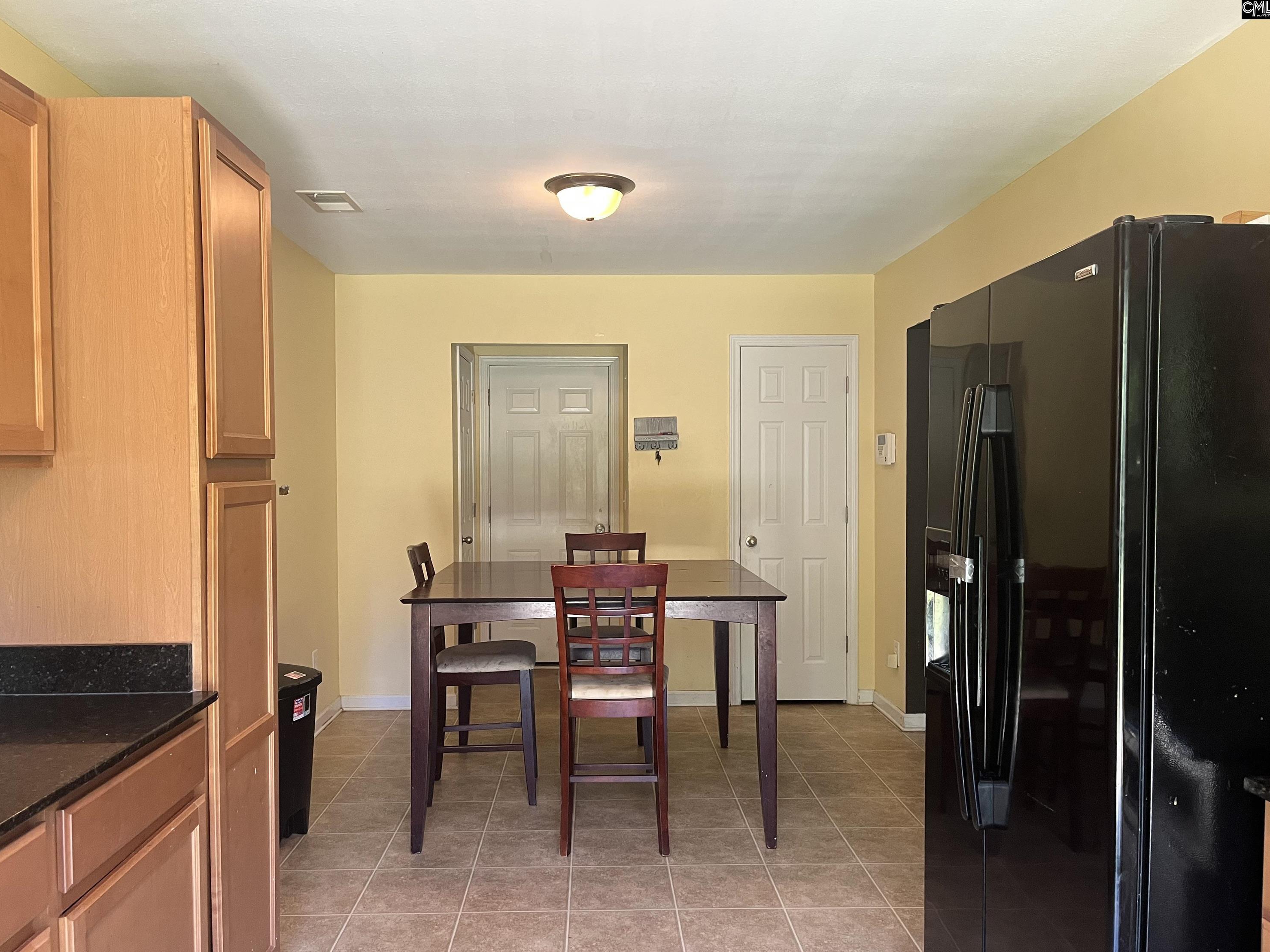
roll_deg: +0.2
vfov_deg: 51.4
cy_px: 492
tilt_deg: -2.7
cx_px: 623
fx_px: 991
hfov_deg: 65.3
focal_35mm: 27
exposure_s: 1/60
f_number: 1.6
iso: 200
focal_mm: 5.1
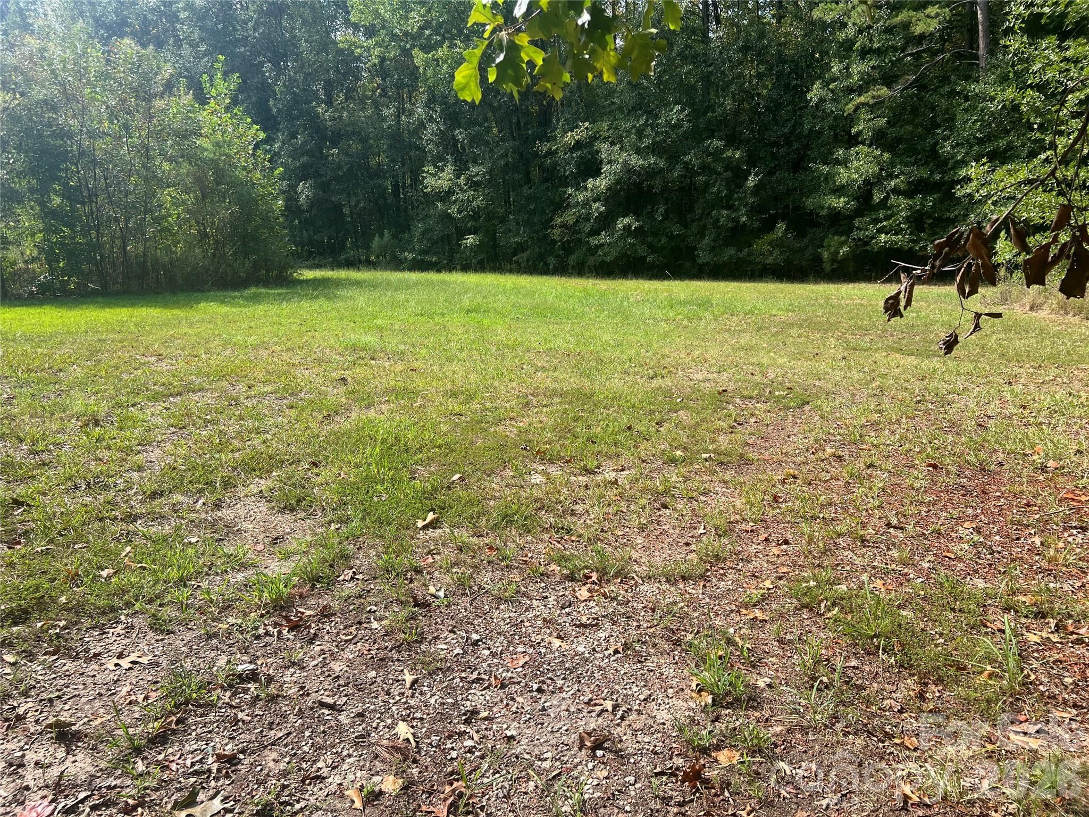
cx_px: 544
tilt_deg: -11.8
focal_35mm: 26
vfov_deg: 53.1
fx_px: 818
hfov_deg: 67.3
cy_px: 408
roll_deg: +2.8
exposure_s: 1/1645
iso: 50
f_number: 1.5
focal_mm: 5.7
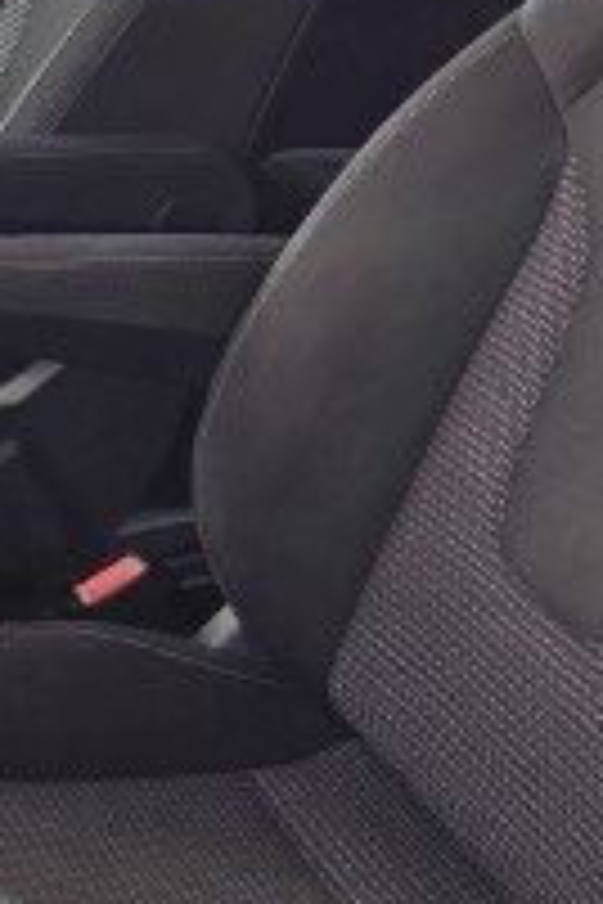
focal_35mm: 76
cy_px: 292
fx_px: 1909
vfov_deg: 26.5
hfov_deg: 17.9
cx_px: 284
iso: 1000
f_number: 1.7
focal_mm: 6.3
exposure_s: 1/100
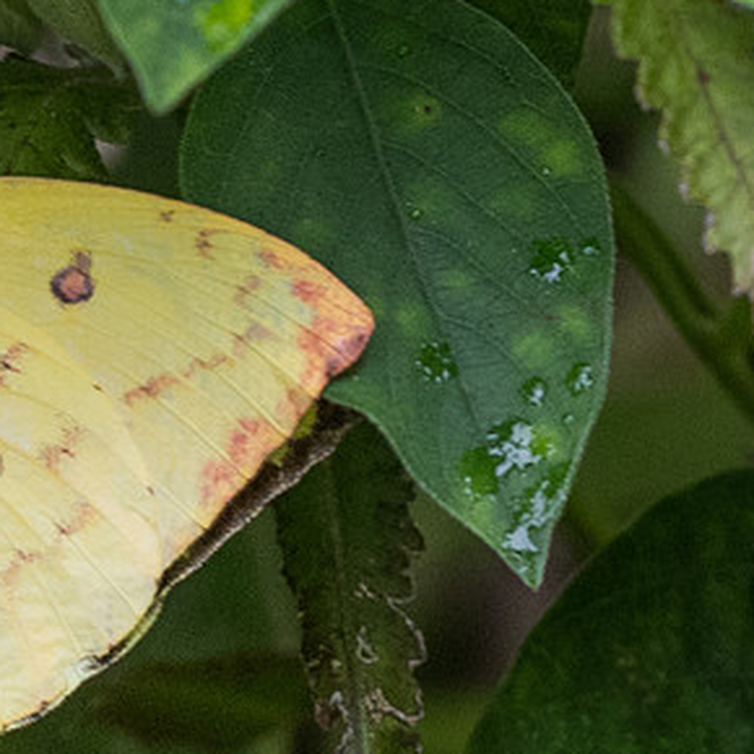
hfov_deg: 1.4
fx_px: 31593
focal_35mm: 1282
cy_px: 201
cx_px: 13
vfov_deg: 1.4
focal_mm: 150
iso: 800
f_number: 5
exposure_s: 1/500
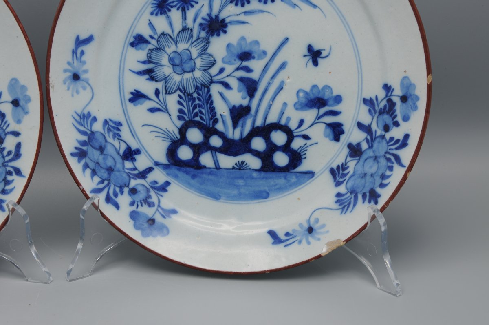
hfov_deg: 20.6
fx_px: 1343
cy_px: 162
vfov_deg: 13.8
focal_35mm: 99
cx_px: 244
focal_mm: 66
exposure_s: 1/5
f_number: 13
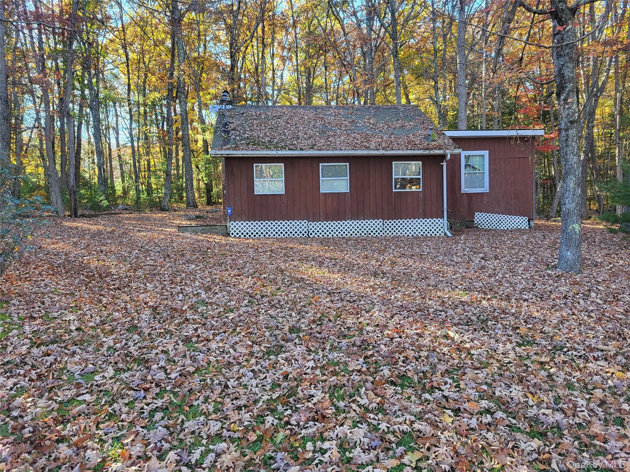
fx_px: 473
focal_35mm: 26
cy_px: 236
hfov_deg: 67.3
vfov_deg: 53.1
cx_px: 315
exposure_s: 1/120
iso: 50
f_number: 1.8
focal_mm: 5.4
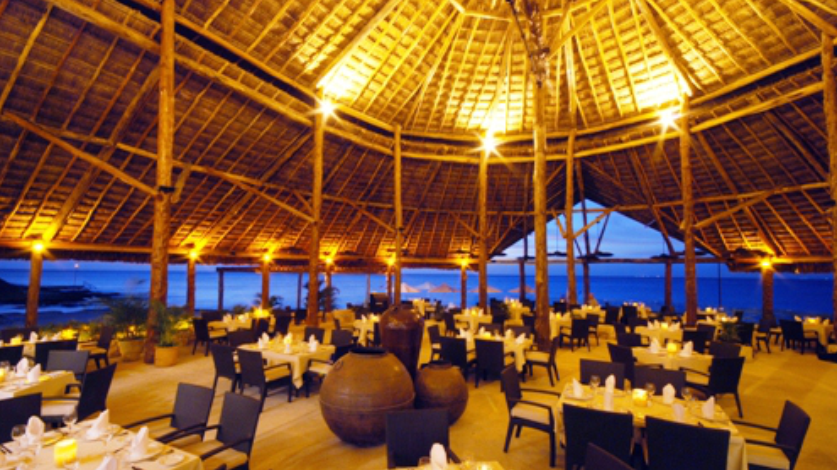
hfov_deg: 99.4
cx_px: 417
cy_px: 253
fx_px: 355
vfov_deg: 66.9
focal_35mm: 16
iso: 200
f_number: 16
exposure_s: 20
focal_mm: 10
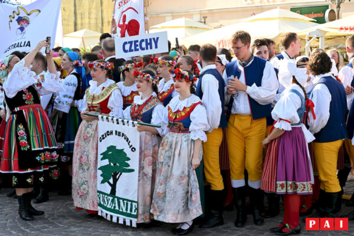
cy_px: 118
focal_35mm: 70
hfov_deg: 28.8
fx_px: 688
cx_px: 177
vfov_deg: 19.5
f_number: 8
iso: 400
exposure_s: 1/250
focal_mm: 70
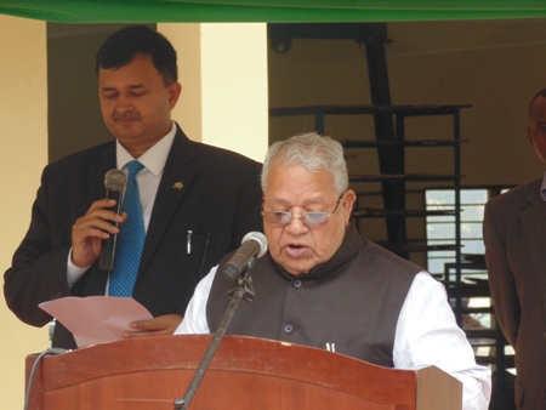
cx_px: 273
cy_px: 205
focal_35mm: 236
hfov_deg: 8.4
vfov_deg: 6.3
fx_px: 3724
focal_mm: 42.3
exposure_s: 1/125
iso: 200
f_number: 5.6
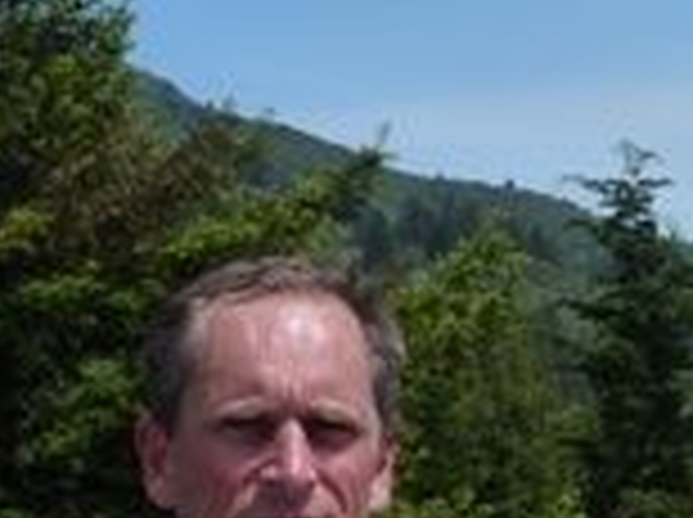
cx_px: 958
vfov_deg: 9.9
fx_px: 2998
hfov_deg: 12.7
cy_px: 216
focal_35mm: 150
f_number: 3.9
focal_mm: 6.4
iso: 125
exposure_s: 1/800
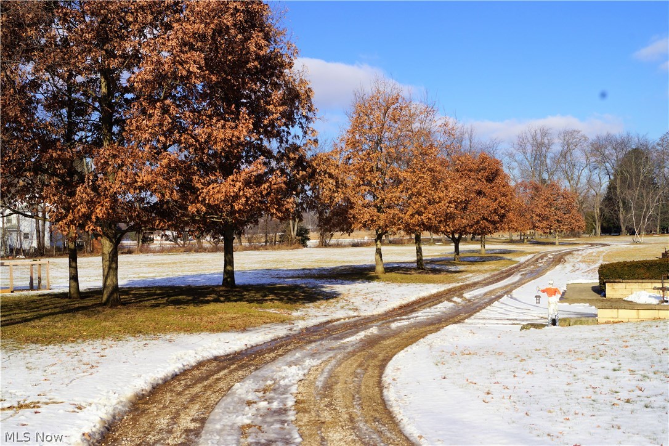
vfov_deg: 34.2
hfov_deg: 49.6
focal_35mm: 39
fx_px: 725
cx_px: 334
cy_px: 223
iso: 100
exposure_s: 1/250
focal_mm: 26
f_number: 13
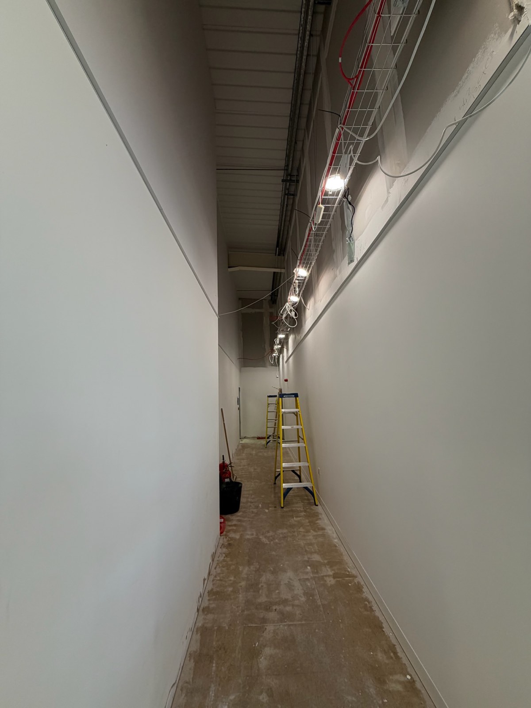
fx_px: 286
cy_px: 354
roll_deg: +1.9
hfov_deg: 85.7
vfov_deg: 102.1
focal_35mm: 14
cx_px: 266
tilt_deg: +8.4
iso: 200
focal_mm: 2.22
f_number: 2.2
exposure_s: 1/100
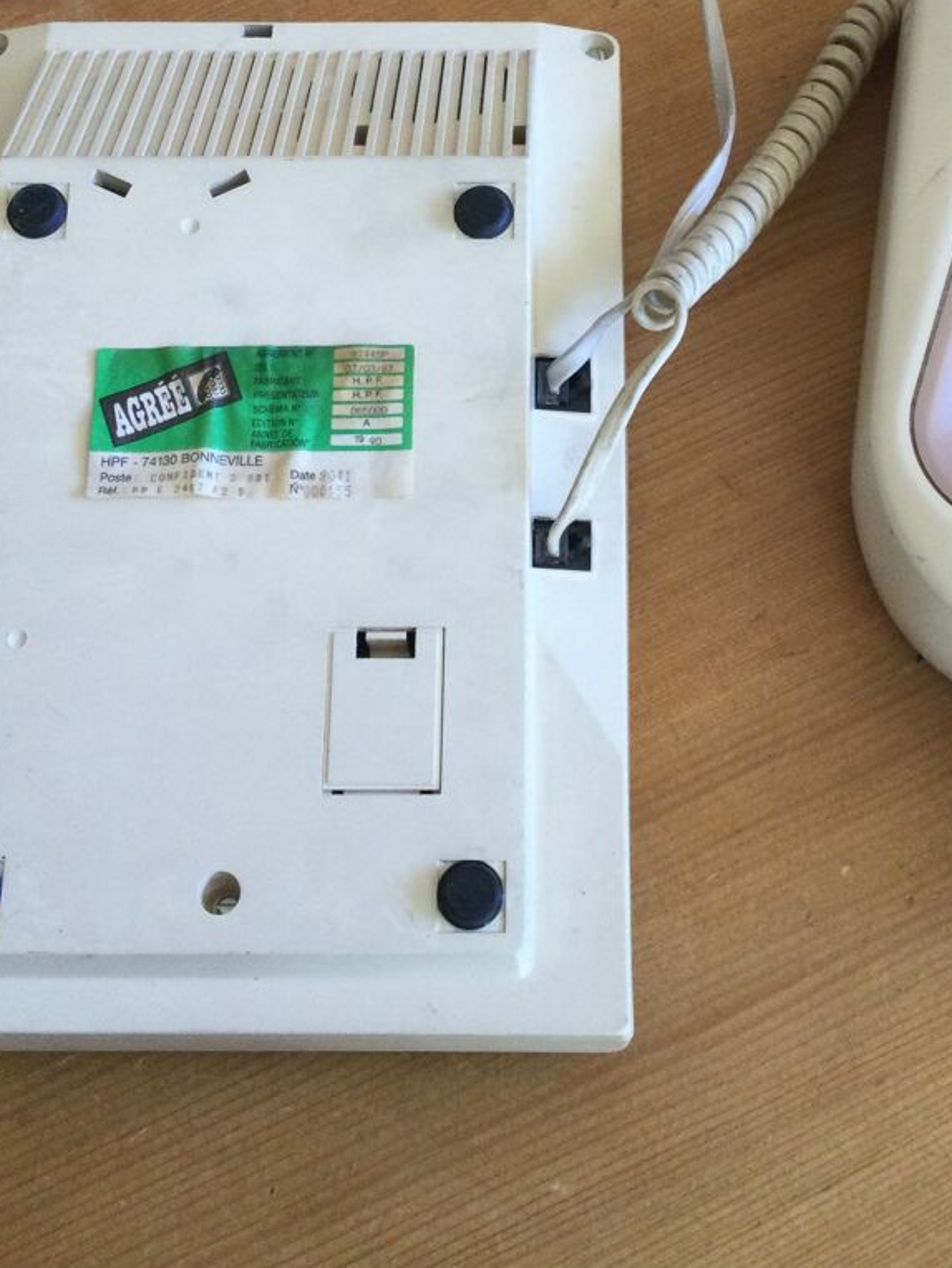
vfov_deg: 35.0
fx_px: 1980
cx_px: 552
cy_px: 372
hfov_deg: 27.0
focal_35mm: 54
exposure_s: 1/33
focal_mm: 3.3
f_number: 2.4
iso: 40
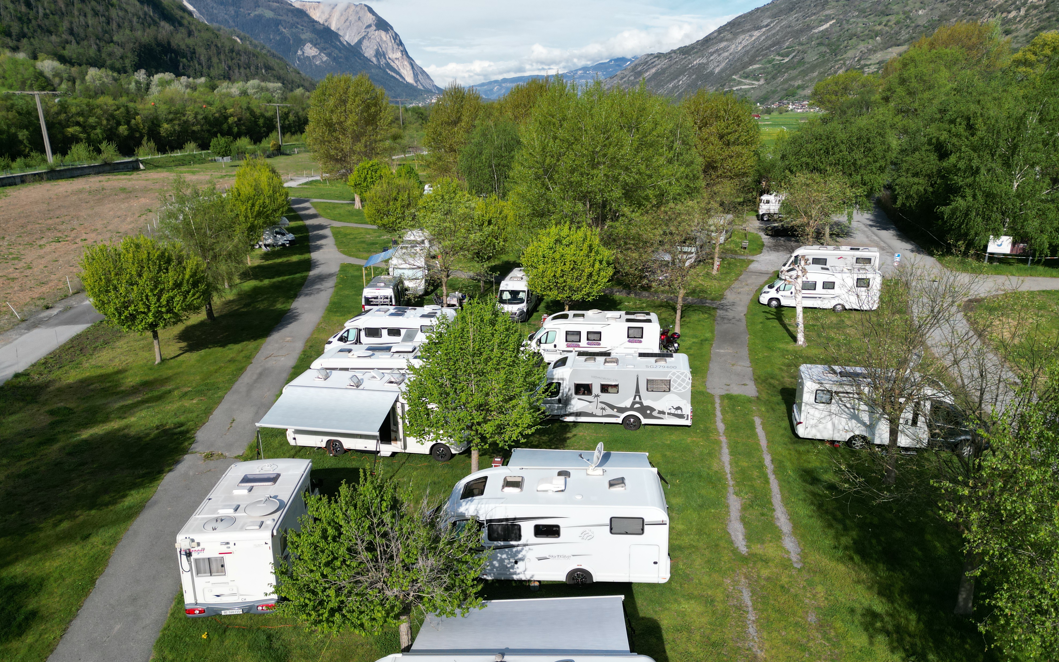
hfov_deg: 70.4
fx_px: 750
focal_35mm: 26
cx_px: 532
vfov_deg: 47.6
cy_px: 352
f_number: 1.7
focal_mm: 6.72
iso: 150
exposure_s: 1/5000
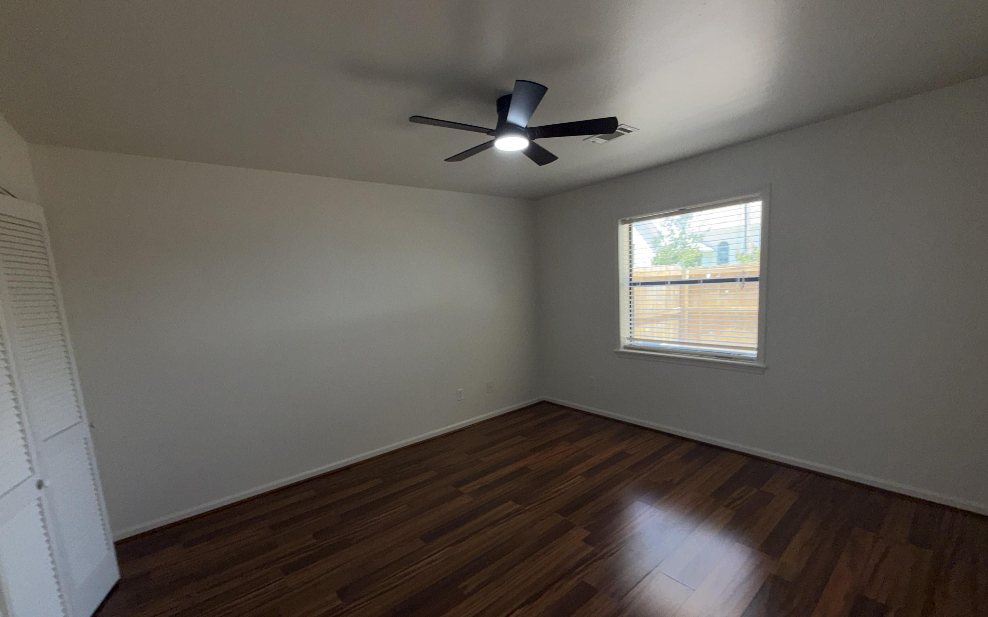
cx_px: 495
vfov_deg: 74.6
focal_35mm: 15
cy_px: 339
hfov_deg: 101.5
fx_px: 404
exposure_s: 1/120
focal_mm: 2.22
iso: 32
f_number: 2.2
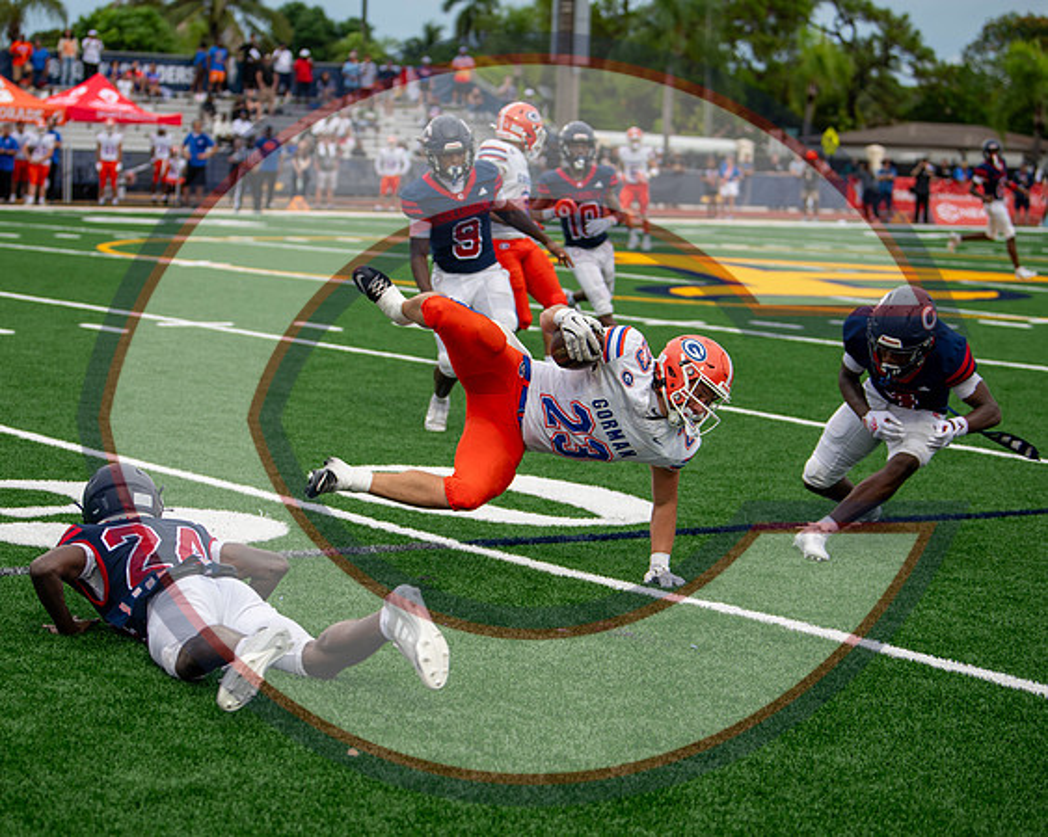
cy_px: 446
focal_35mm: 90
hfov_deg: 21.2
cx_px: 423
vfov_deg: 17.0
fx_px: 2800
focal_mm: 70
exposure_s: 1/1000
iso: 450
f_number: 2.8
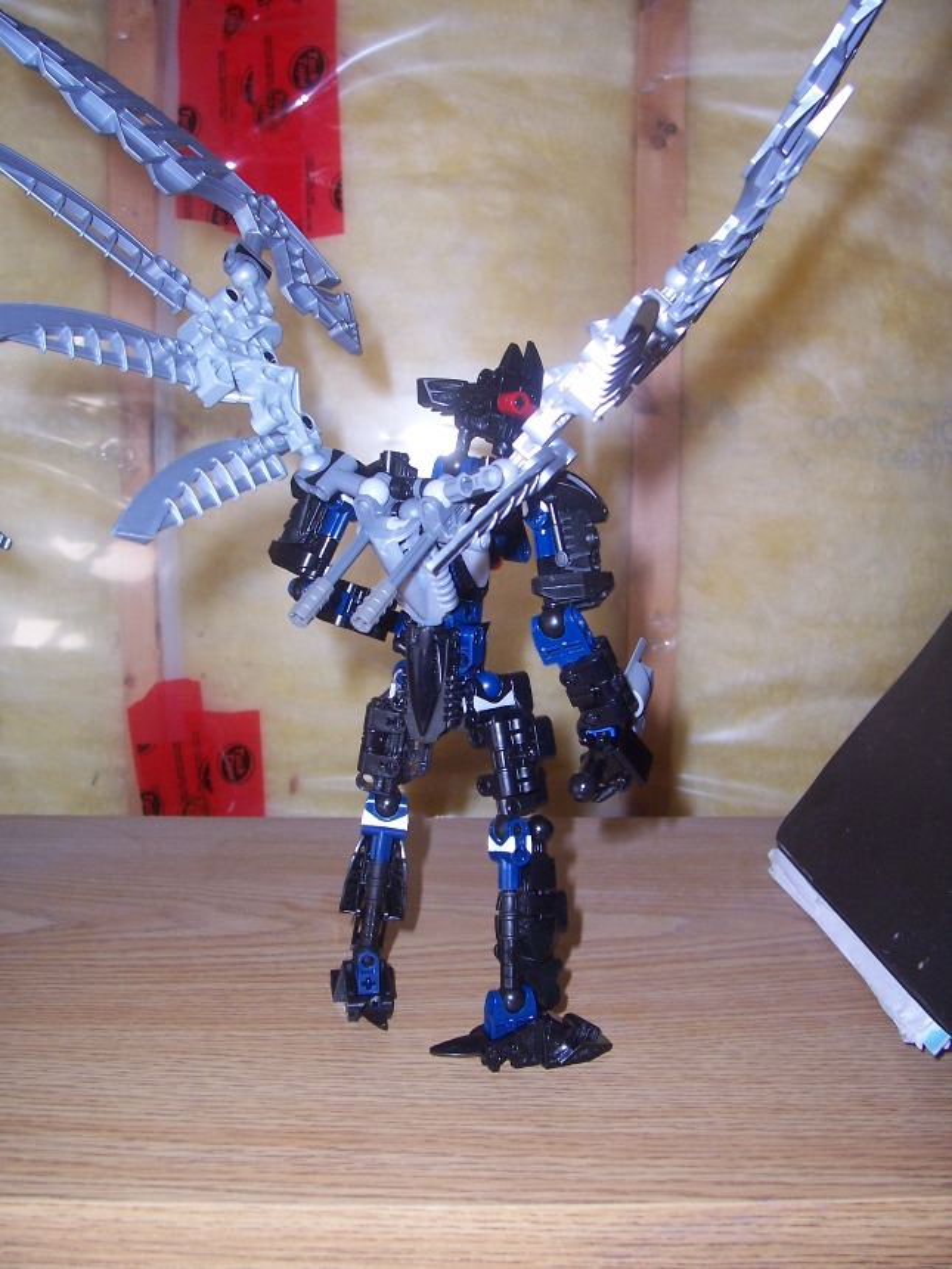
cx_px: 476
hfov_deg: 41.8
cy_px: 634
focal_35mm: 34
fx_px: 1247
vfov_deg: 54.0
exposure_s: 1/60
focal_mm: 5.6
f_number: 2.7
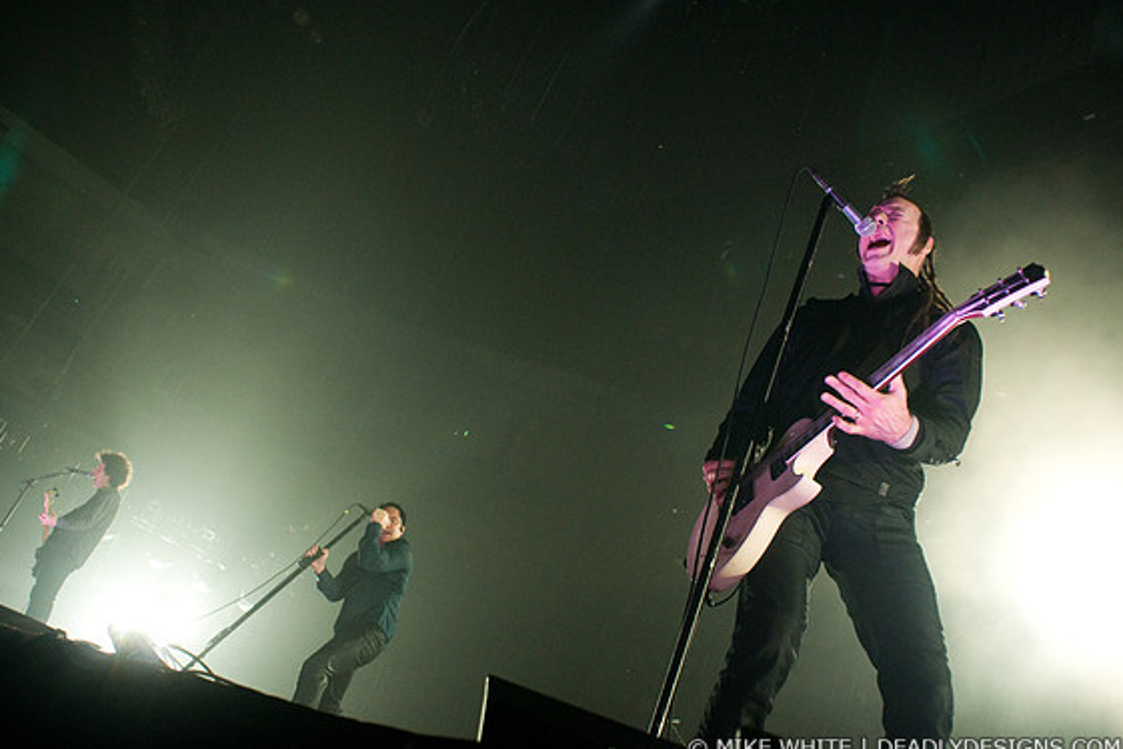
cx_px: 550
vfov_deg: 42.3
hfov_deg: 60.3
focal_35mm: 31
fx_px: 967
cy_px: 380
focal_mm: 20
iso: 1000
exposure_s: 1/320
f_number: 3.2
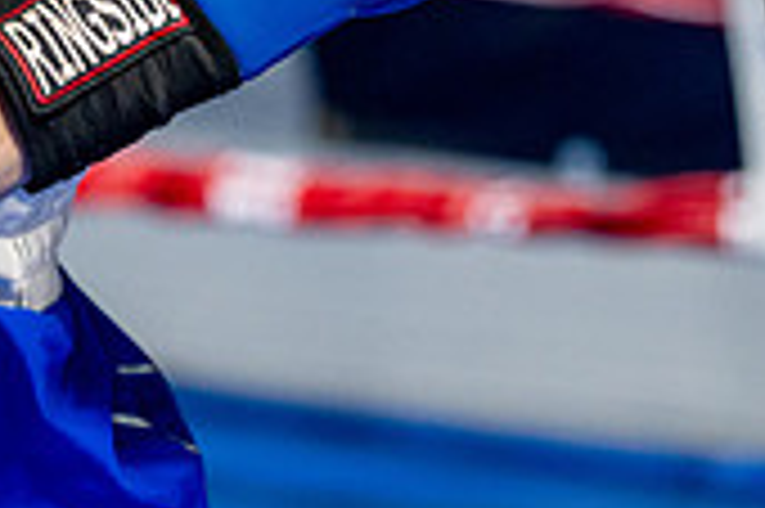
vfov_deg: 4.5
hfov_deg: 6.8
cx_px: 760
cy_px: -43
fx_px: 6390
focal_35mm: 301
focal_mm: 88
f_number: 2
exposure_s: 1/1000
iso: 4000
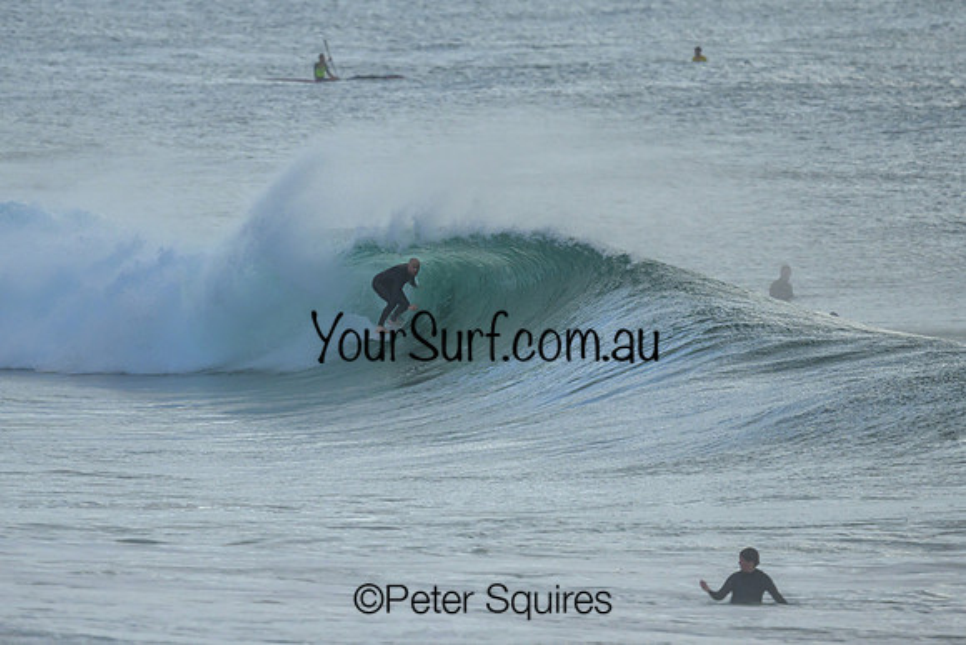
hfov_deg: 1.9
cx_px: 429
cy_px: 202
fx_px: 29486
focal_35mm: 1099
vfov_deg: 1.3
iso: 640
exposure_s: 1/2500
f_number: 6.3
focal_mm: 800
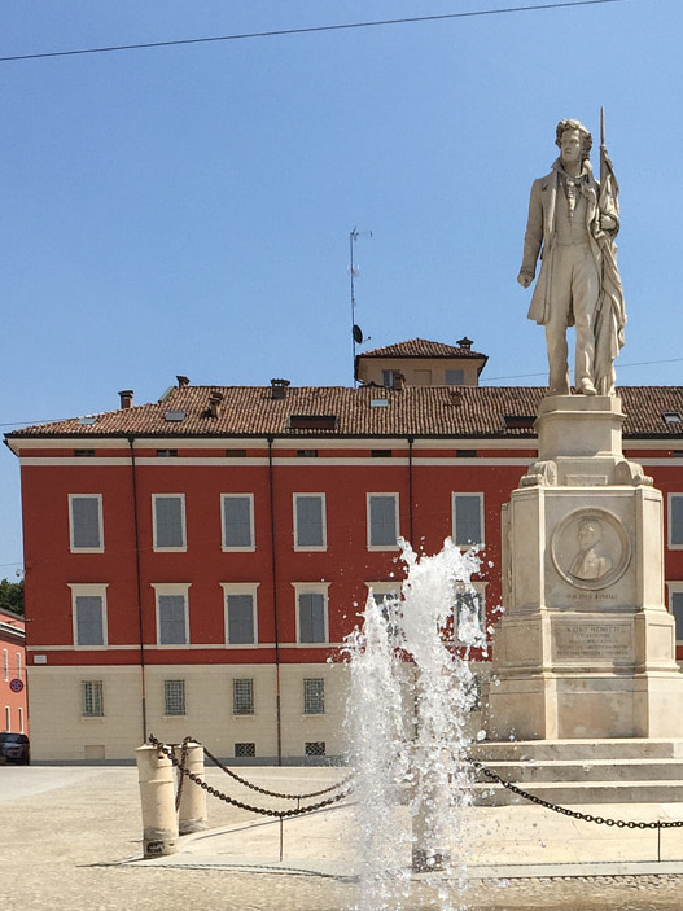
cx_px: 531
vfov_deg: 28.0
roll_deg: +1.0
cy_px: 863
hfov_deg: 22.0
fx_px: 1737
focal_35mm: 66
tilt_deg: -4.7
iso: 32
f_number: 2.2
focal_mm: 4.15
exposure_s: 1/2639
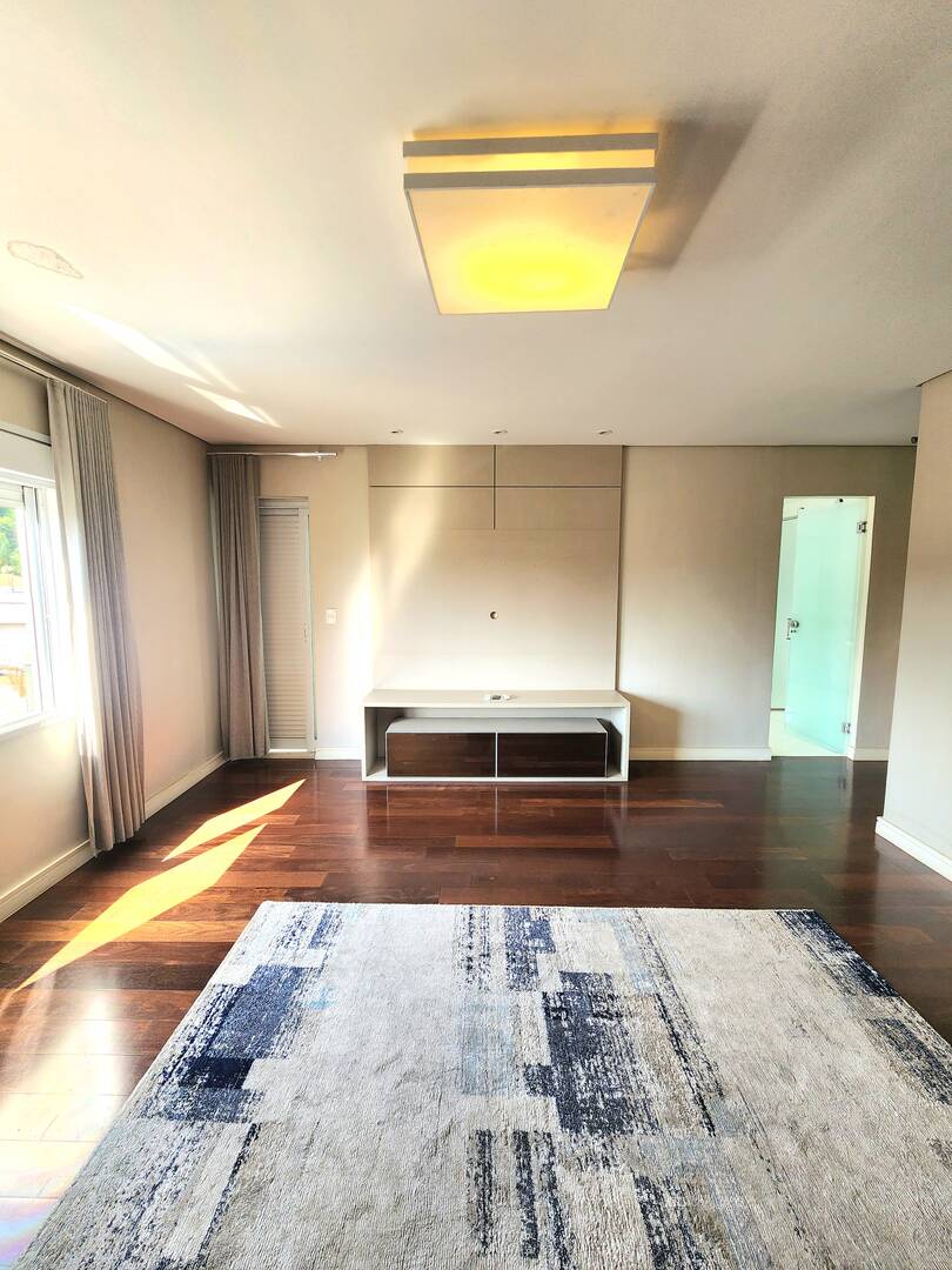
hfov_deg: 89.9
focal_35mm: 13
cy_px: 635
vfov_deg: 106.2
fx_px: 477
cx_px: 476
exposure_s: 1/120
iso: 80
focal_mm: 2.2
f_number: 2.2
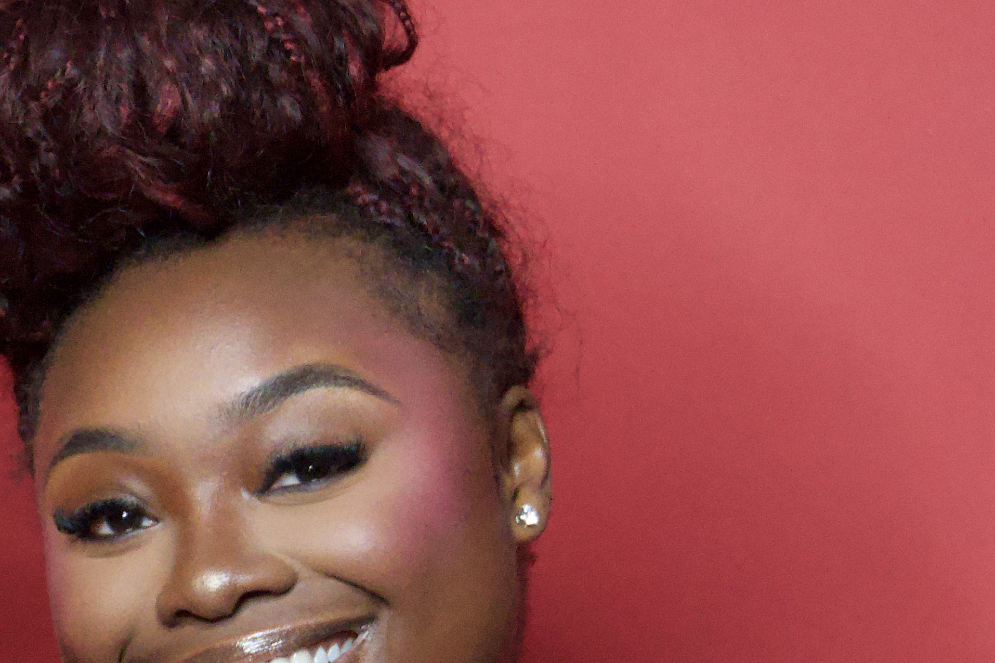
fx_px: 5765
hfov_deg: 9.7
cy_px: 542
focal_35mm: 209
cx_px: -281
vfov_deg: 6.6
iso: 5000
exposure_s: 1/160
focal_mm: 43
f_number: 5.6
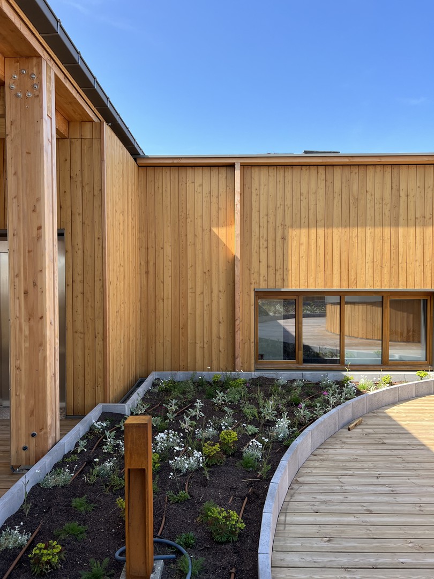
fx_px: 435
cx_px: 217
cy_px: 290
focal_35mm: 26
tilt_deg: -1.3
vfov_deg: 67.3
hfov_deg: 53.1
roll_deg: +0.0
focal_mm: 5.7
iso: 50
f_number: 1.5
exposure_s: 1/1377
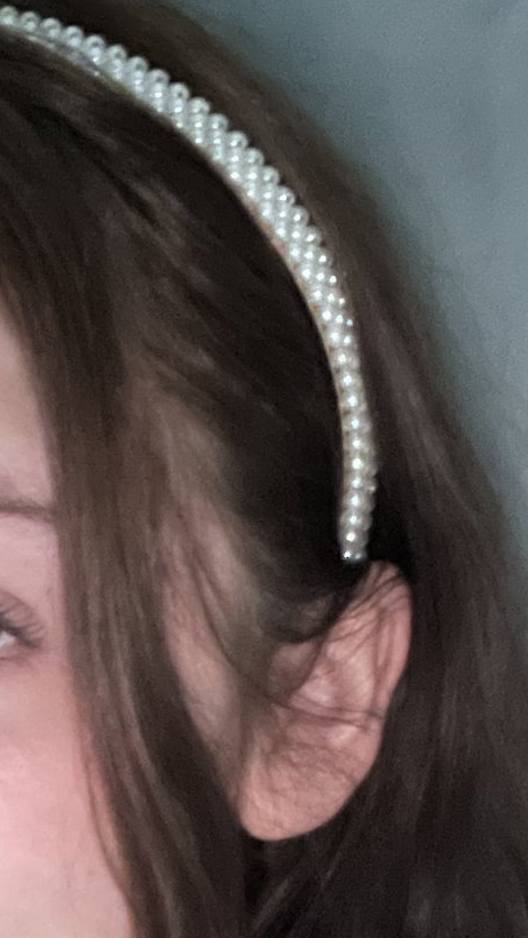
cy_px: 1027
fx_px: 2116
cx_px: -50
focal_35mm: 85
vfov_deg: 23.5
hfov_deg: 13.9
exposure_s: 1/4
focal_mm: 2.71
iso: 1600
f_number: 2.2
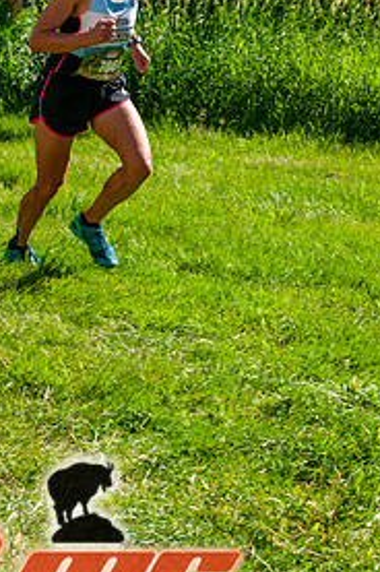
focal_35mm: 83
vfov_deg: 24.5
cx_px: 205
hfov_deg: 16.4
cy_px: 227
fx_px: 1317
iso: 200
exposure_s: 1/200
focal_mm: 34
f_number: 8
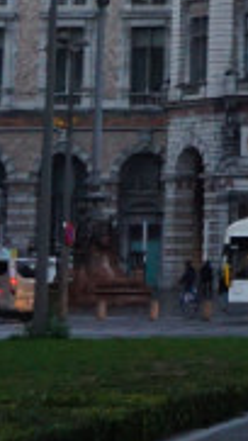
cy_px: -112
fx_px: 2023
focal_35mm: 173
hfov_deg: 6.7
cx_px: 540
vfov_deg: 12.1
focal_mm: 25
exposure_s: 1/60
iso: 1000
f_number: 4.5
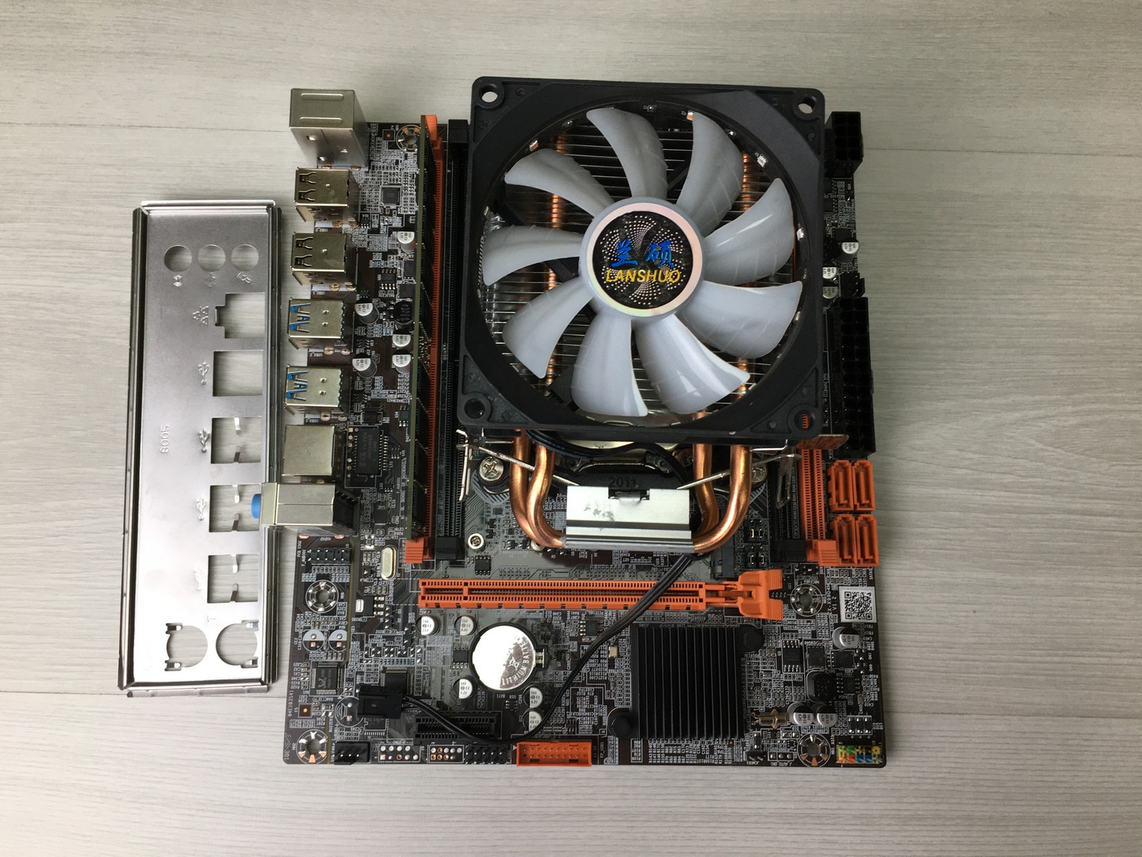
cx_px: 571
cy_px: 428
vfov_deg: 48.2
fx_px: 957
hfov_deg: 61.7
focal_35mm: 29
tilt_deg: -79.0
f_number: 2.2
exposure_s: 1/100
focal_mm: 4.15
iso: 32
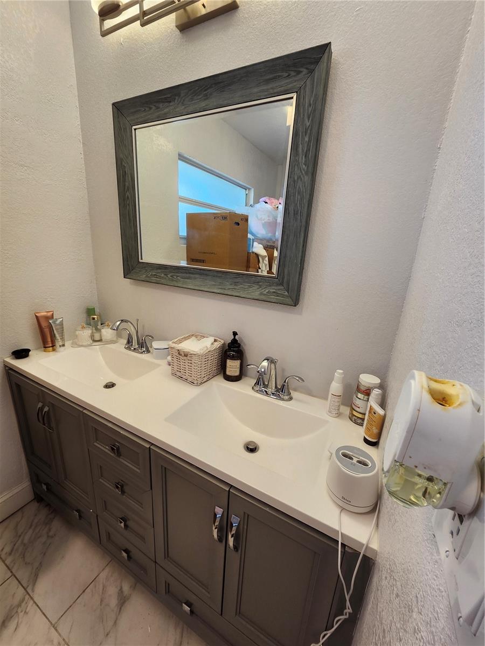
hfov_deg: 89.9
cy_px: 323
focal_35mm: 13
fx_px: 243
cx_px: 242
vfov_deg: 106.2
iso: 64
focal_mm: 1.74
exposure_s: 1/60
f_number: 2.2
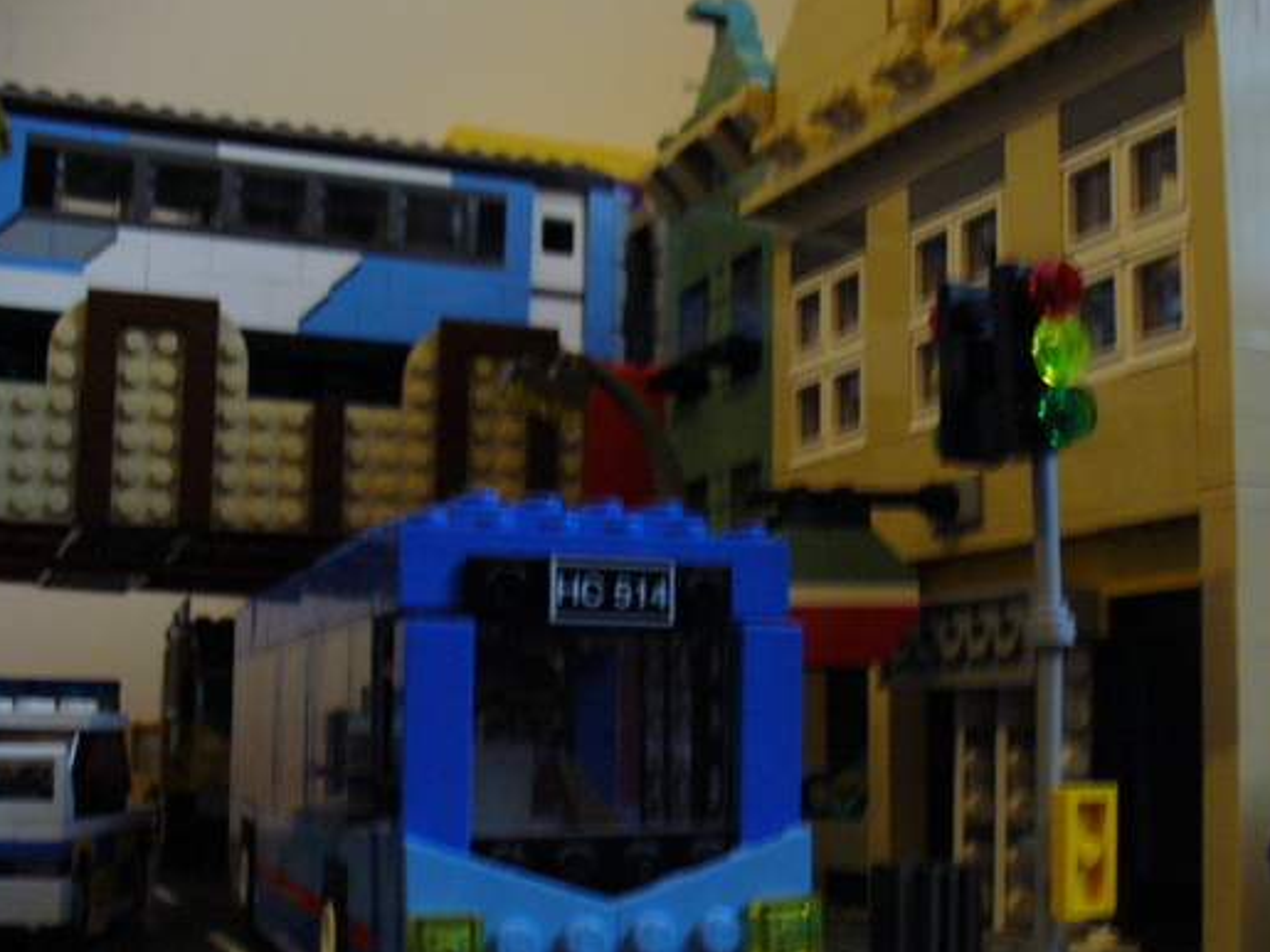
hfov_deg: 41.1
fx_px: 1687
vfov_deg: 31.5
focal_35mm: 46
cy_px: 528
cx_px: 762
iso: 200
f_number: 2.8
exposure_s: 1/8
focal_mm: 6.1
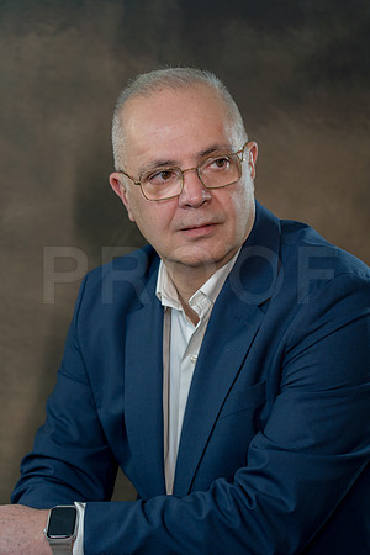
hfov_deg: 13.2
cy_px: 278
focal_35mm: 104
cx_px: 185
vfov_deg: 19.6
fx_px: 1603
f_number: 5
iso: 250
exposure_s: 1/100
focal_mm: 104
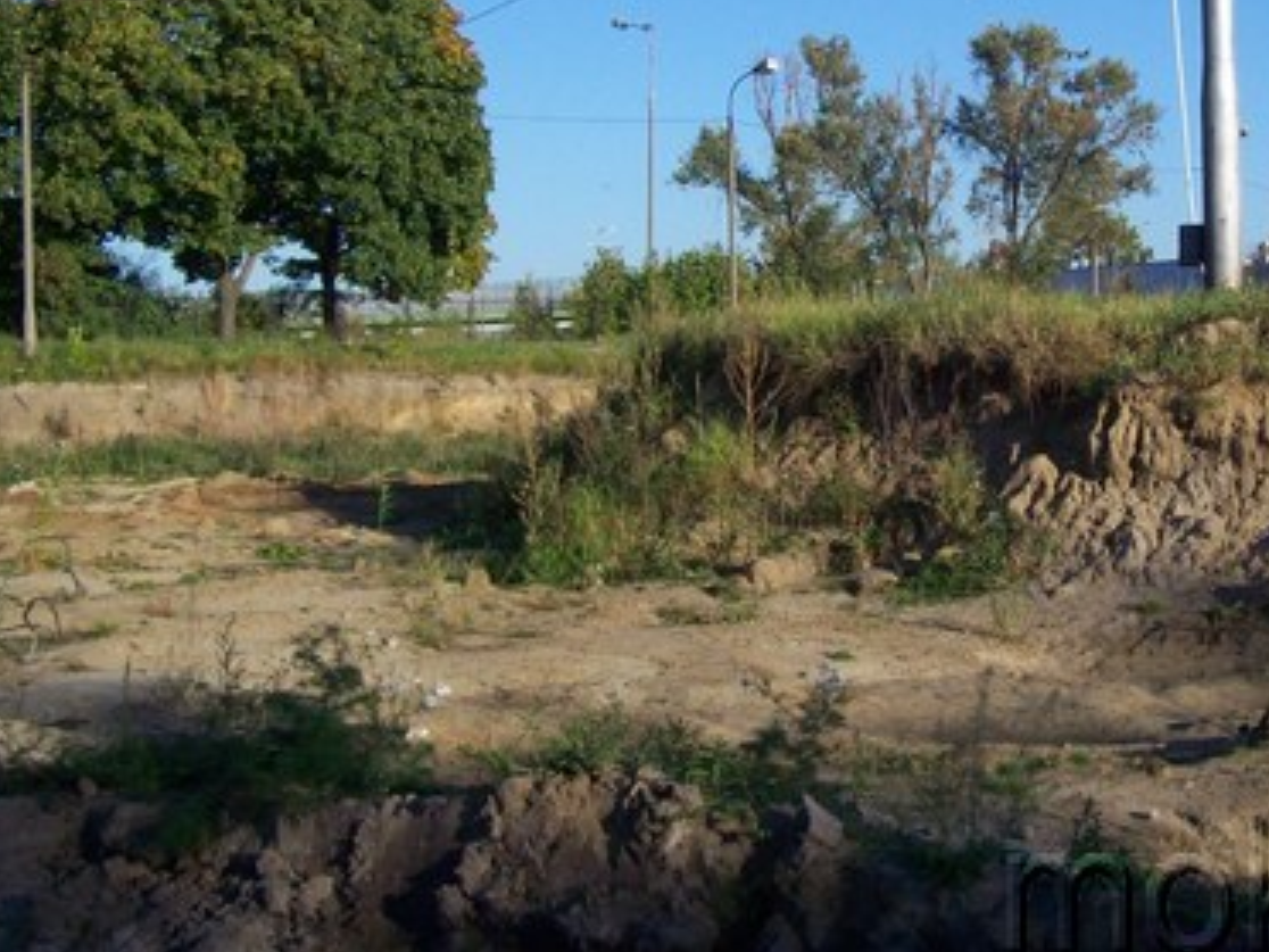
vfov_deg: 23.4
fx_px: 2273
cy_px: 246
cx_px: 965
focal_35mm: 62
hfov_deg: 30.6
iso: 80
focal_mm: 6
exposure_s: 1/446
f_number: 4.8
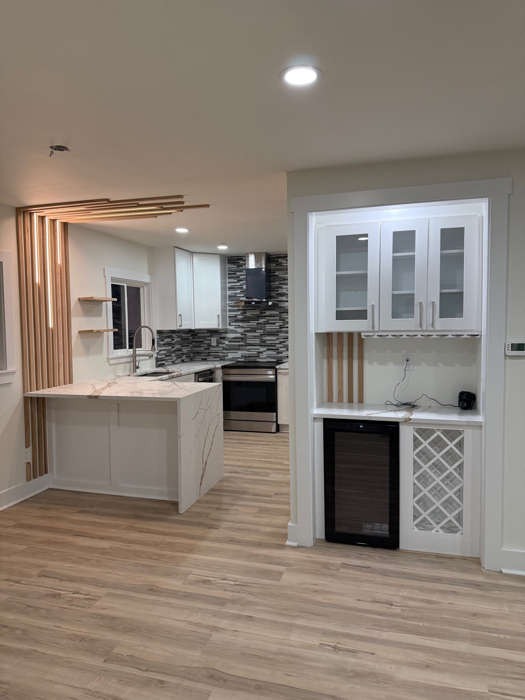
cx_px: 262
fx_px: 485
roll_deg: +0.3
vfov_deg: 71.6
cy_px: 350
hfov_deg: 56.8
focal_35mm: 24
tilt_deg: -2.2
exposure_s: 1/155
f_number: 1.78
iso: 200
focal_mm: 6.76
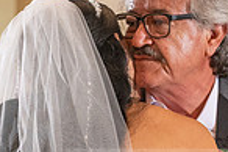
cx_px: 83
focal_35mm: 416
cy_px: 206
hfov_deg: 5.0
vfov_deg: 3.3
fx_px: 2632
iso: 800
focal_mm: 70
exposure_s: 1/160
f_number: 4
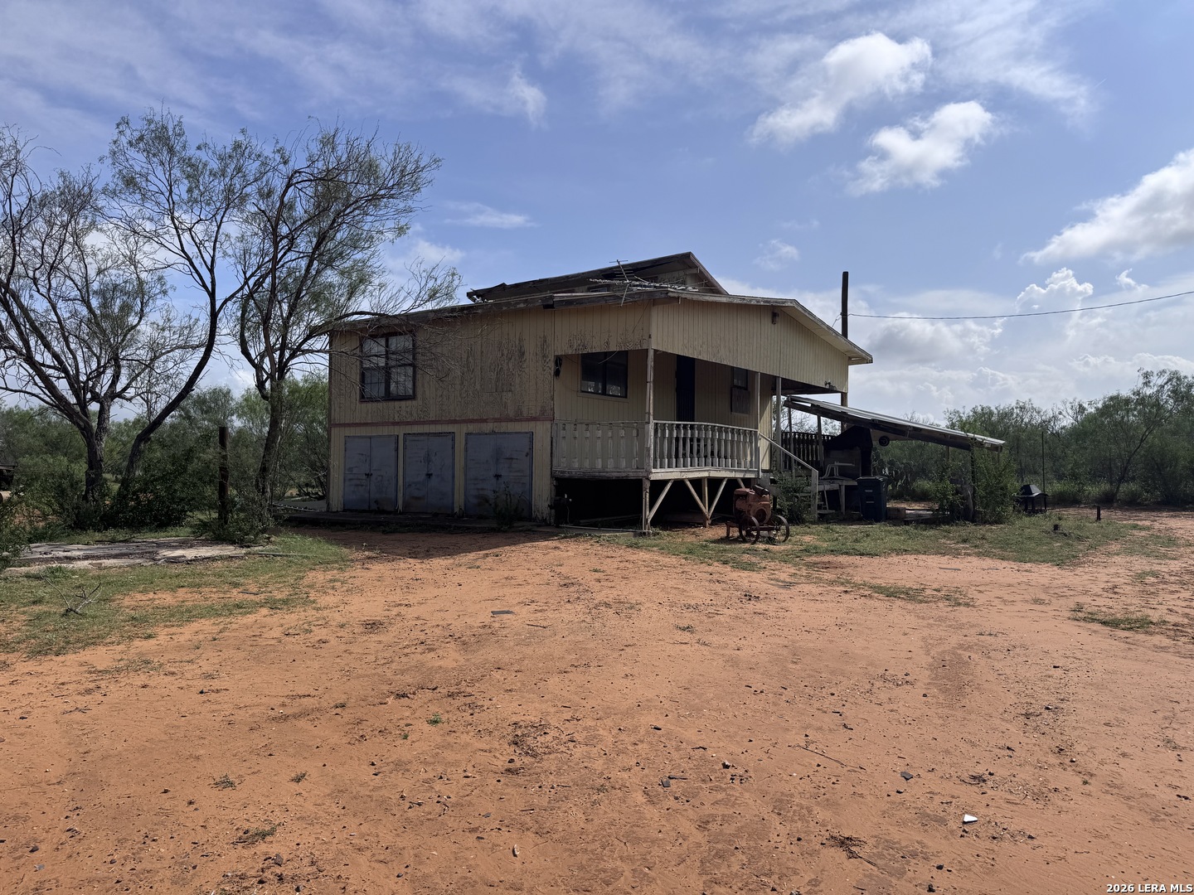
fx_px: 828
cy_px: 448
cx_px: 597
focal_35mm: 24
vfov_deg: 56.8
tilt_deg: +1.0
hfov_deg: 71.6
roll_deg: -0.5
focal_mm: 6.76
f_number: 1.78
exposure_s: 1/10417
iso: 80
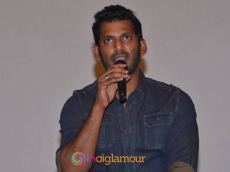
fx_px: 1050
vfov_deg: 9.4
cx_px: 108
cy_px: 100
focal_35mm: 158
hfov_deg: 12.5
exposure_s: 1/250
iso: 1600
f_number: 7.1
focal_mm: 66
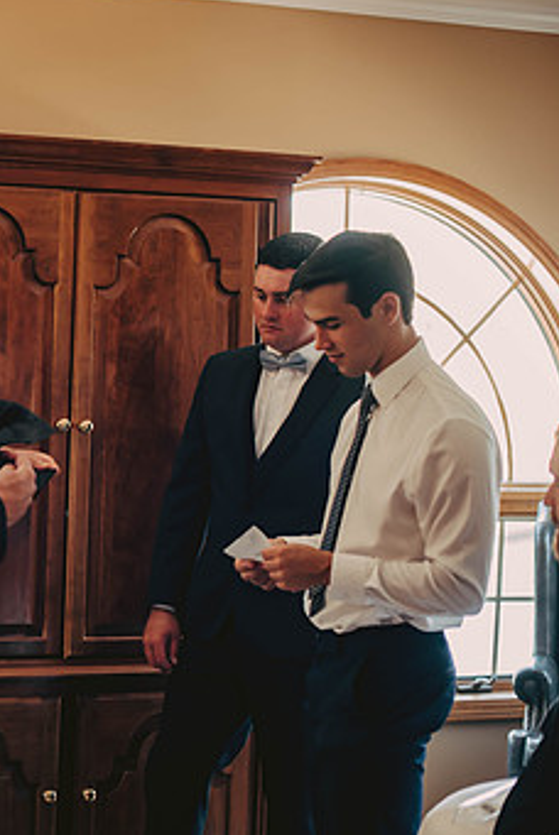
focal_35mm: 85
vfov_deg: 23.9
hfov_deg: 15.6
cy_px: 422
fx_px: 1976
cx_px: -78
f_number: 2
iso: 500
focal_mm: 50
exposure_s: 1/160
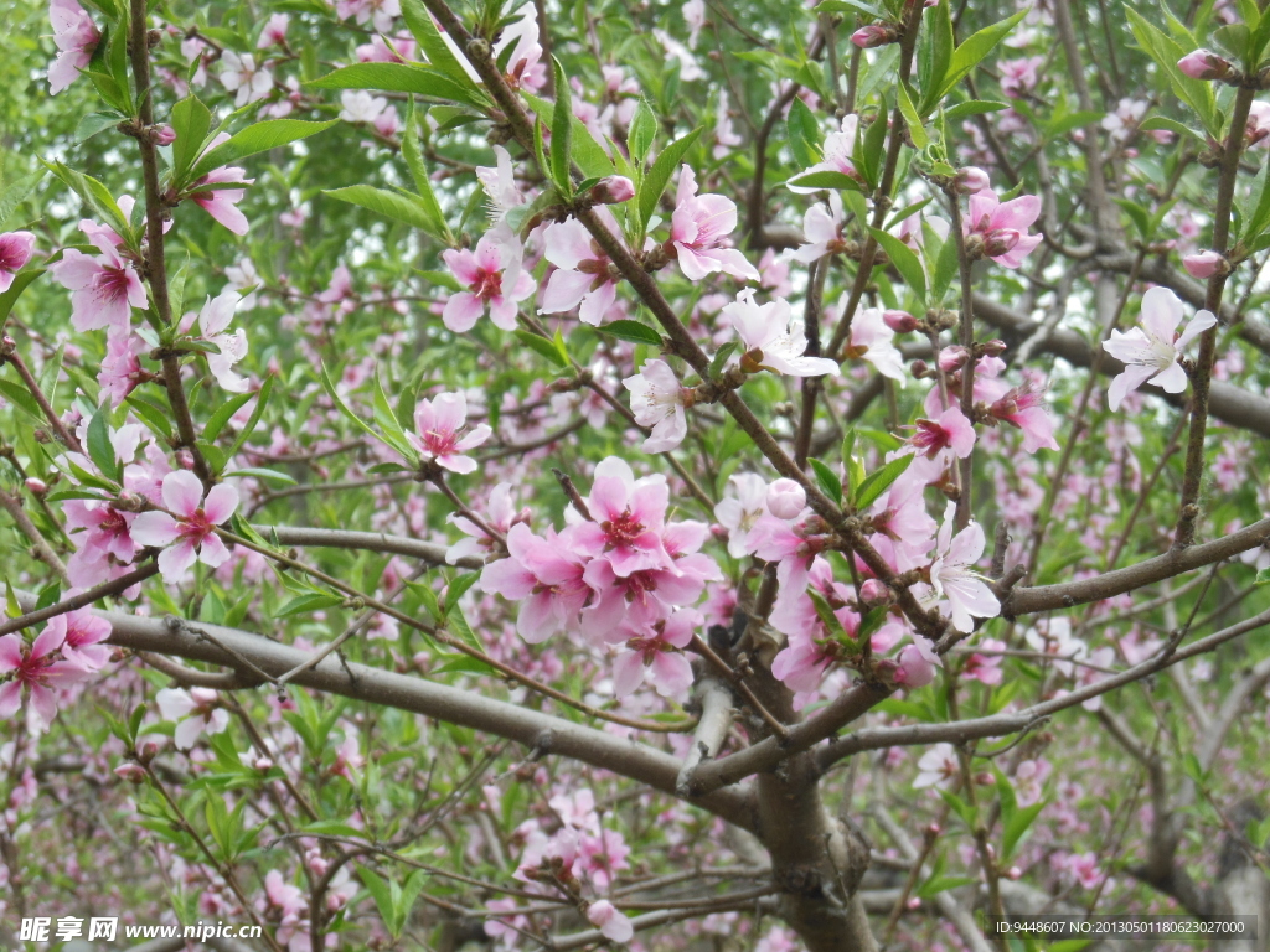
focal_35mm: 66
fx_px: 2421
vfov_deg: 22.3
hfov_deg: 29.4
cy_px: 476
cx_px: 635
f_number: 4.3
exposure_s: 1/125
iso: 125
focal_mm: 11.7
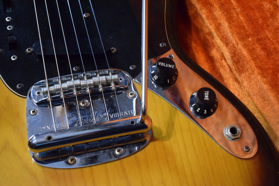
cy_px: 93
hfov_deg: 33.4
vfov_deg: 22.6
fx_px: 465
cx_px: 140
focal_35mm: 60
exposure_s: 1/60
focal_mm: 40
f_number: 4.8
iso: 6400
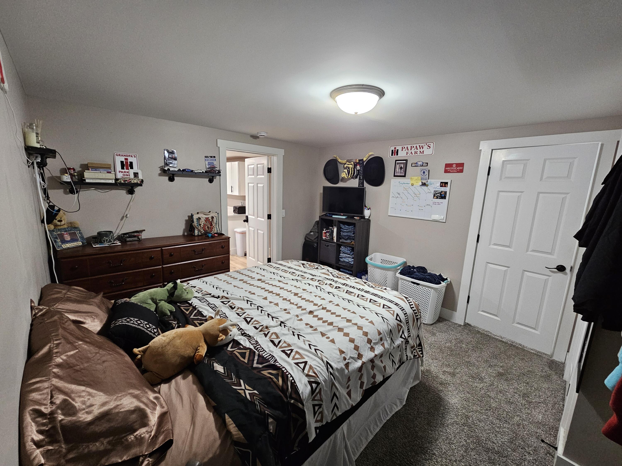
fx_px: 234
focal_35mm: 13
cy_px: 233
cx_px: 311
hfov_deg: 106.2
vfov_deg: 89.9
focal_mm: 2.2
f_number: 2.2
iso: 400
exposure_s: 1/40
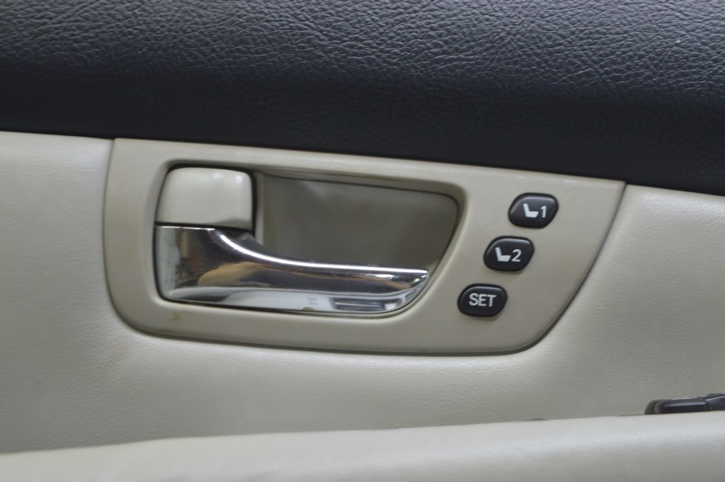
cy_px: 241
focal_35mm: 82
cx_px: 362
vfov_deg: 16.5
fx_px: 1660
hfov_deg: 24.6
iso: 400
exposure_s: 1/20
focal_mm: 55
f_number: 5.6
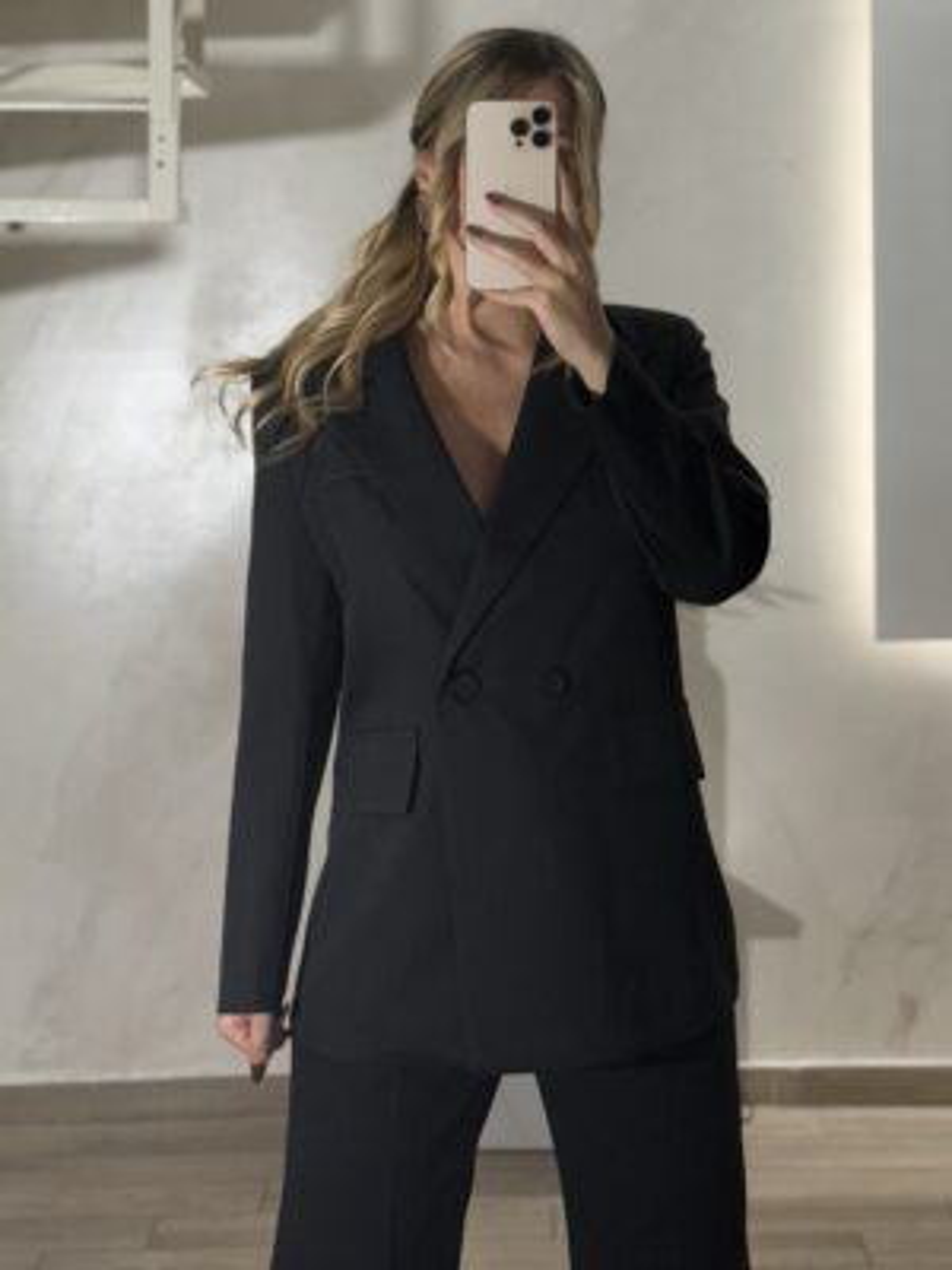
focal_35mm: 48
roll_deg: +0.5
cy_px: 635
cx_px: 476
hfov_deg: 30.3
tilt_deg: -4.6
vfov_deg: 39.7
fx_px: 1760
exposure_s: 1/100
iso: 80
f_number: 1.78
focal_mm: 6.76
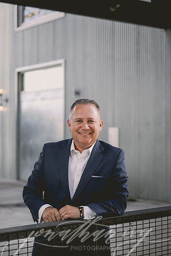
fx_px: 499
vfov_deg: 28.8
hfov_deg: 19.5
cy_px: 128
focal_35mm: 70
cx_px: 86
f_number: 2.8
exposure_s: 1/200
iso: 100
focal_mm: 70
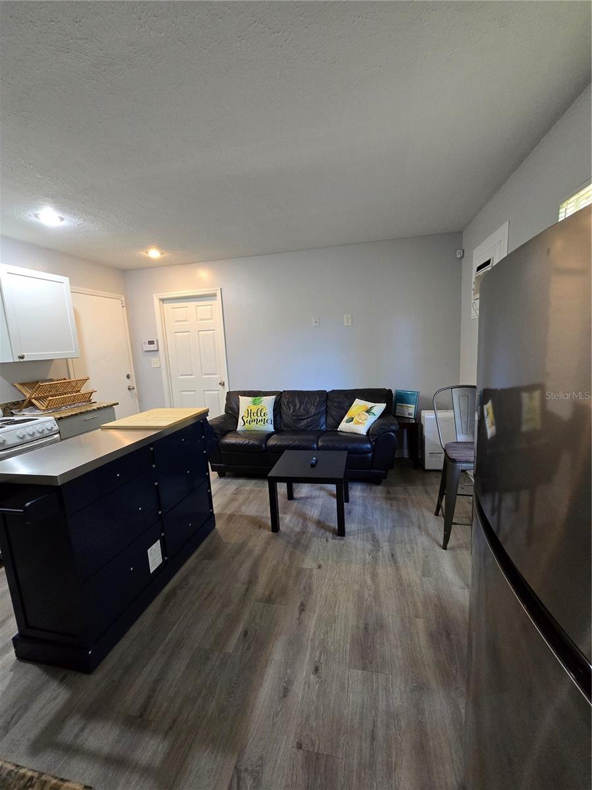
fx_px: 296
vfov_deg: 106.2
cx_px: 296
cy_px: 395
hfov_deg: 89.9
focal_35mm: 13
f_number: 2.2
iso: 320
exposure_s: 1/60
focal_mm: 2.2
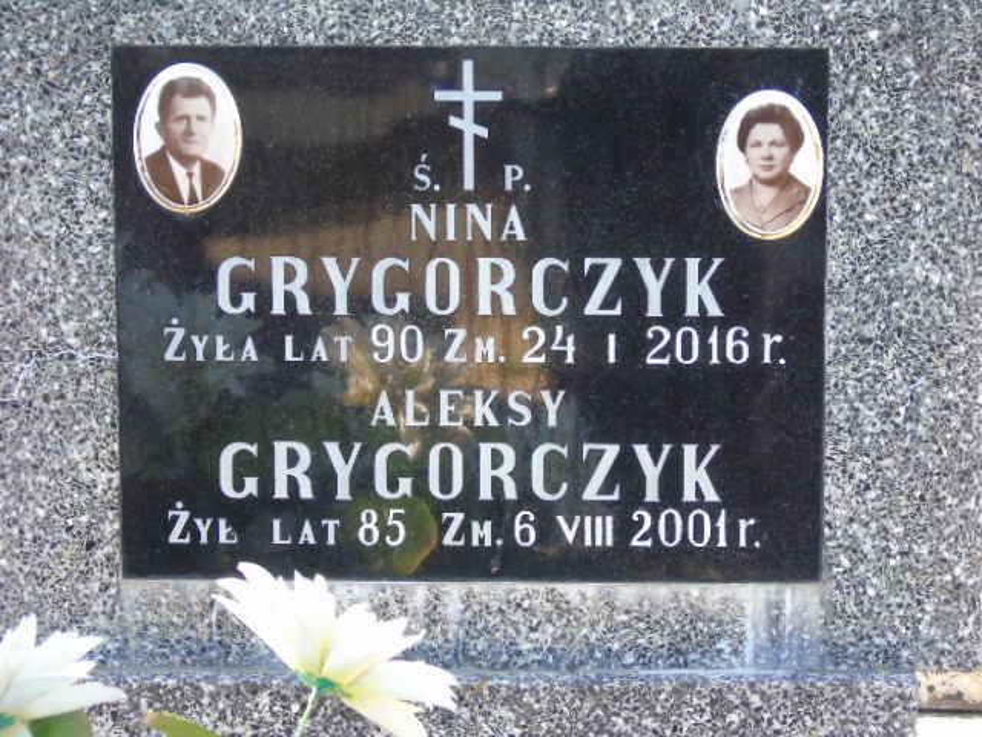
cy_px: 368
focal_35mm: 162
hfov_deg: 12.2
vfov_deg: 9.2
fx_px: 4596
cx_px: 491
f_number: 4.9
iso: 320
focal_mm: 29
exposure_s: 1/125
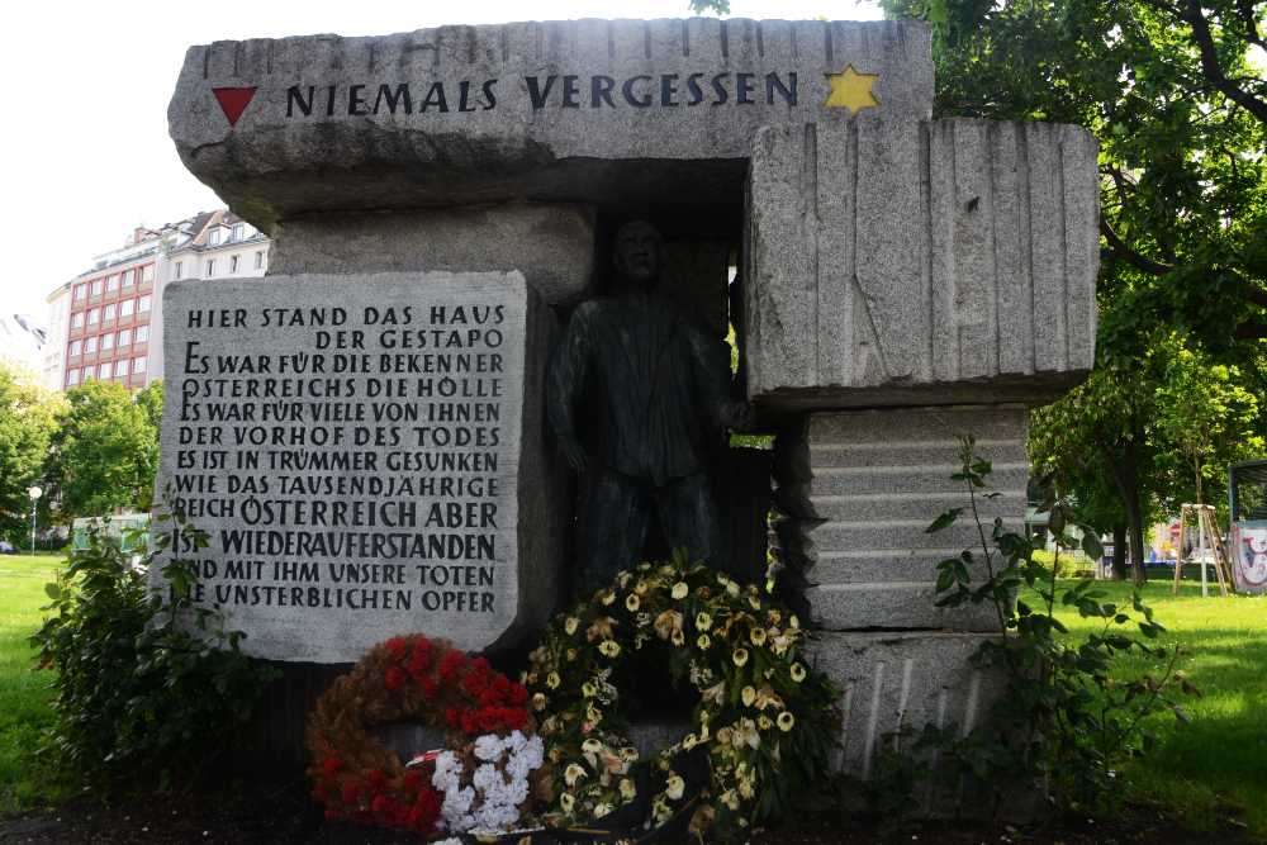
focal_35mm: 28
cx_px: 634
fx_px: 986
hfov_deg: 65.5
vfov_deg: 46.4
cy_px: 422
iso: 250
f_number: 7.1
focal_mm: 28
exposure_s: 1/160
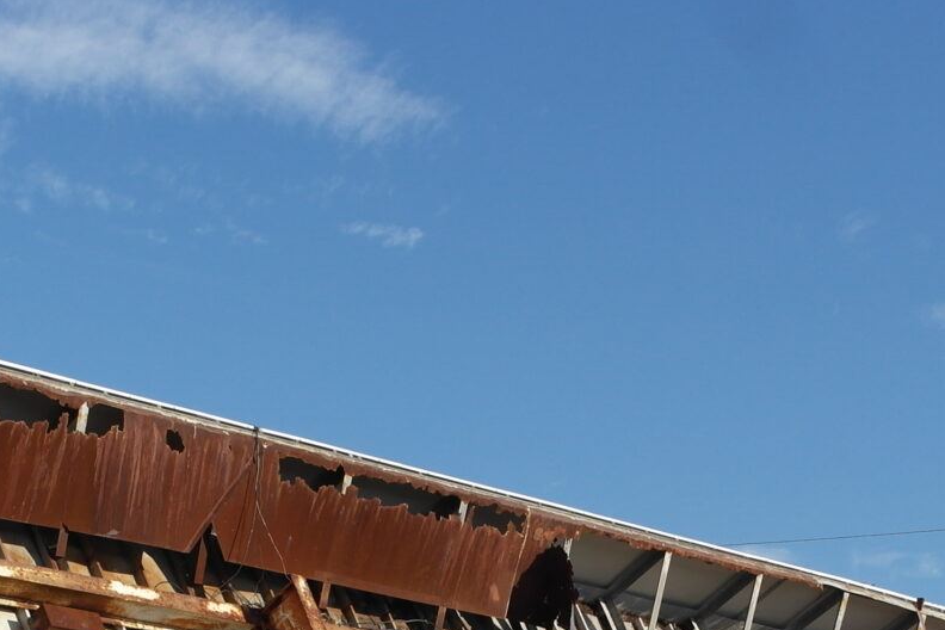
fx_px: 2546
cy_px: 806
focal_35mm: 97
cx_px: 470
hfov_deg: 21.0
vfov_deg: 13.6
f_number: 7.1
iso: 100
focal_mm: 20
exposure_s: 1/320
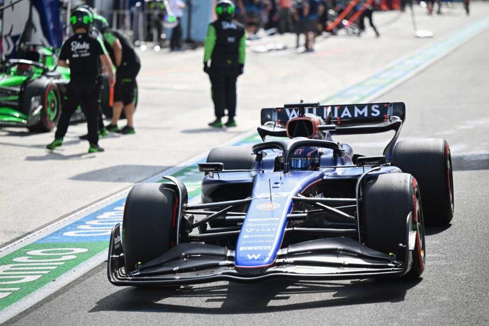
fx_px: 2051
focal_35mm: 151
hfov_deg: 13.6
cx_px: 244
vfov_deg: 9.1
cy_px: 164
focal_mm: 150
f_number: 2.8
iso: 400
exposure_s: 1/5000
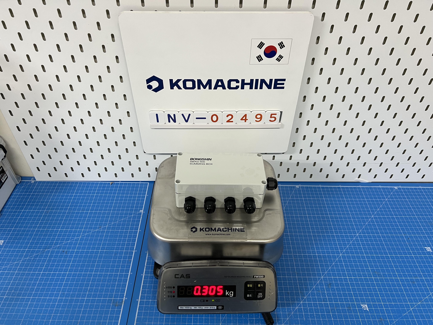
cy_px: 162
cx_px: 216
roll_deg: -0.3
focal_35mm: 26
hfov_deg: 67.3
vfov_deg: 53.1
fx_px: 325
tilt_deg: -43.8
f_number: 1.5
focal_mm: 5.7
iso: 100
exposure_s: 1/60
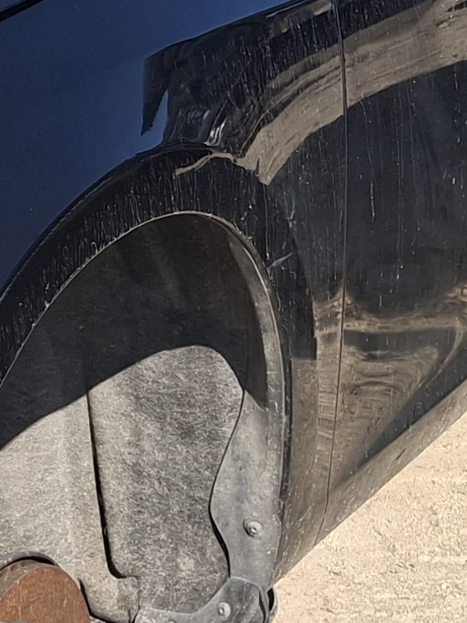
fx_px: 2321
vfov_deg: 14.9
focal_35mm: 129
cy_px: -75
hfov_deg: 10.8
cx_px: -339
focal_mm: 4.69
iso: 32
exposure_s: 1/2000
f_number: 1.8
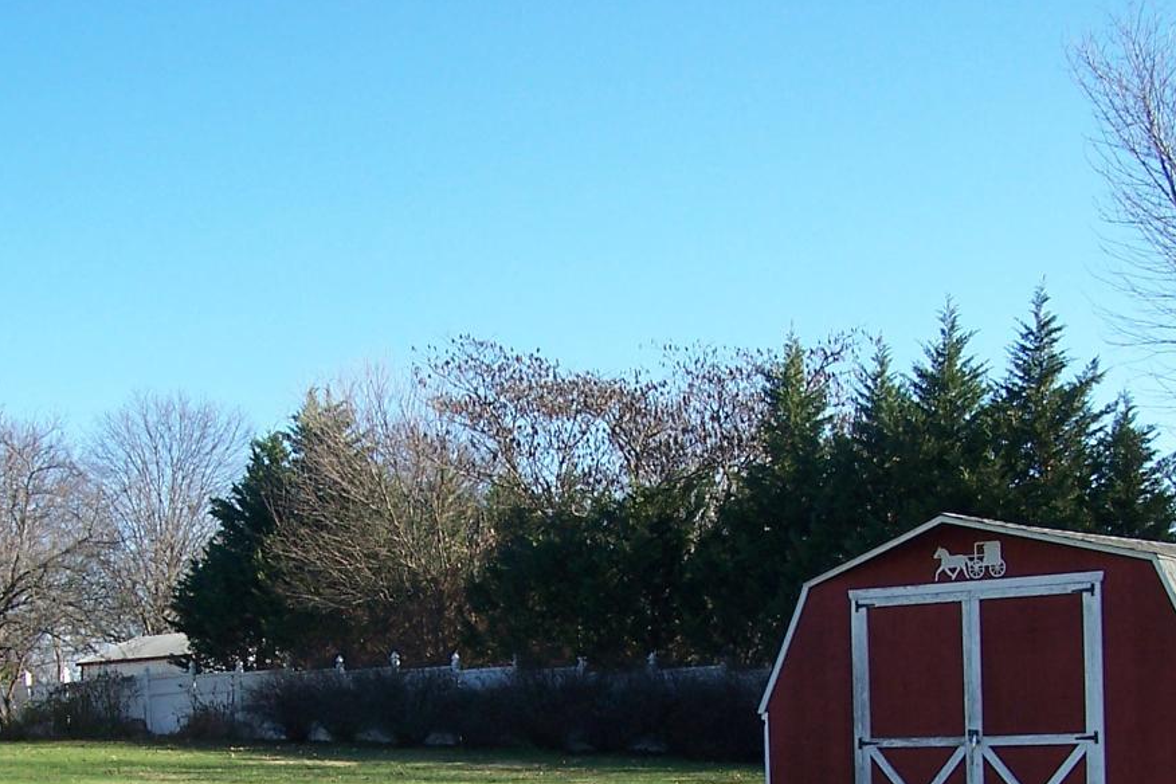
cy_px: 717
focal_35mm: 65
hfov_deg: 31.0
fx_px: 2123
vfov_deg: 20.5
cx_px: 554
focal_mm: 6.3
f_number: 4
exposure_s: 1/350
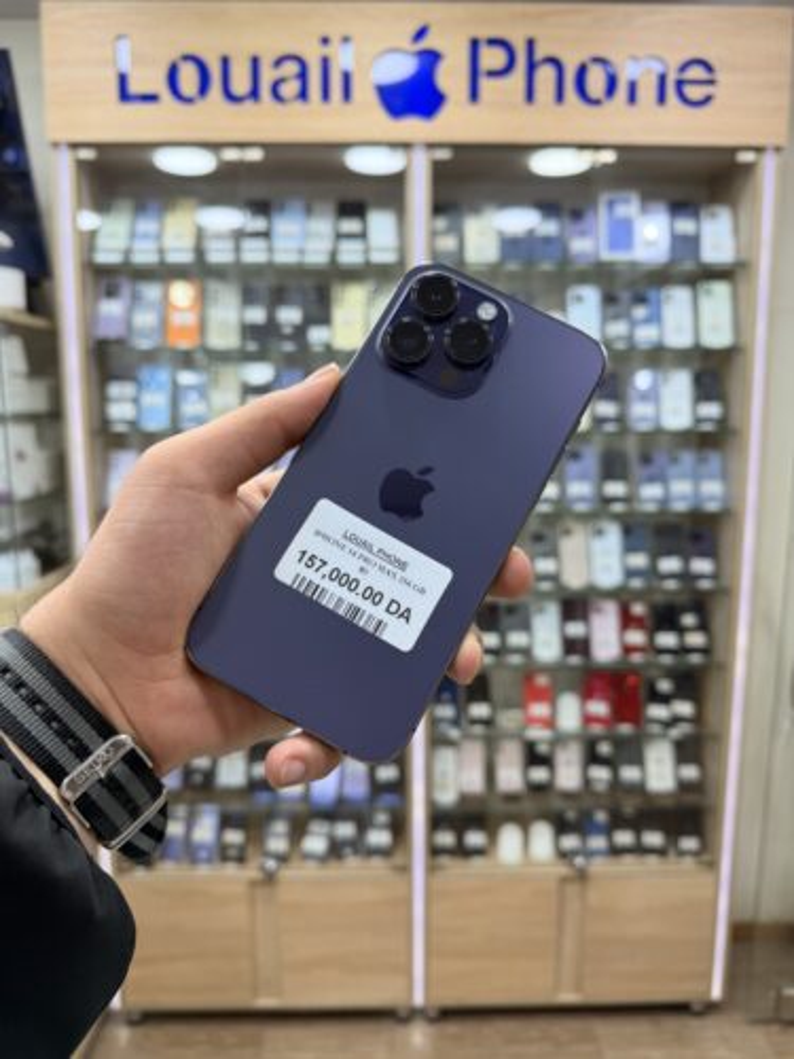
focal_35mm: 24
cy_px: 530
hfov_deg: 56.8
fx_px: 734
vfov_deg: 71.6
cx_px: 397
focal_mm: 6.76
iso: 64
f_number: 1.78
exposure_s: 1/100
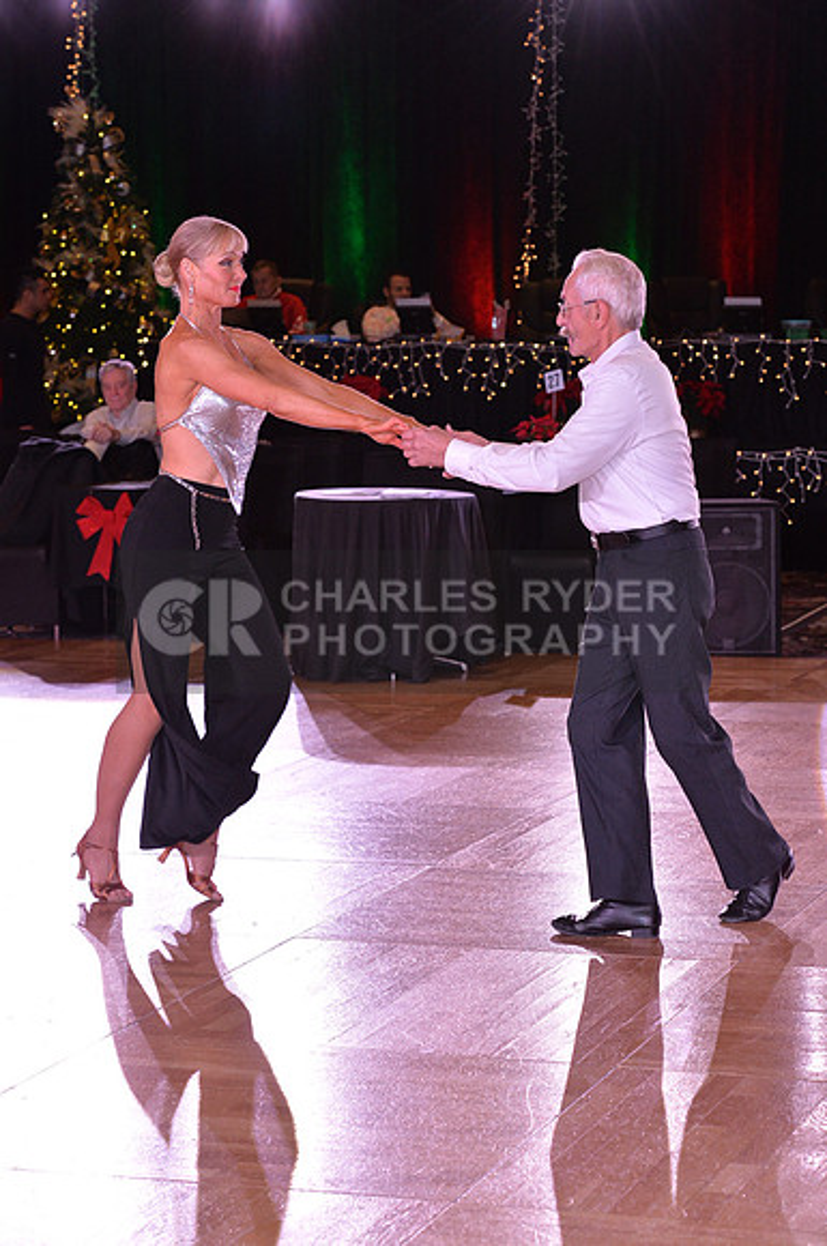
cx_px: 414
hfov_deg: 13.0
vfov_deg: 19.5
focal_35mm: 105
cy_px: 623
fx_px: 3629
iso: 2000
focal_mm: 105
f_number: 6.3
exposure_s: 1/250
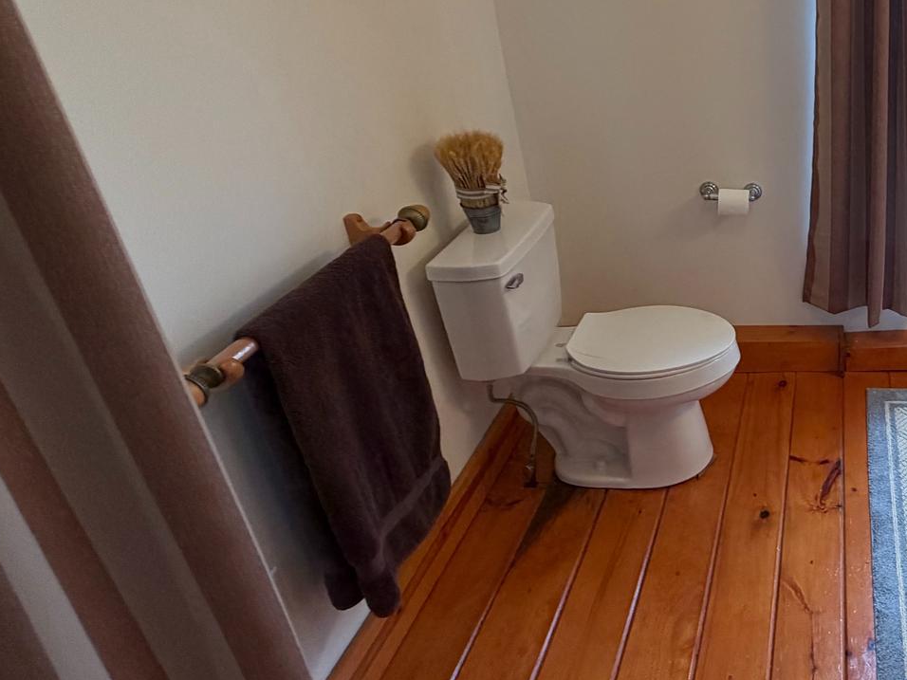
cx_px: 926
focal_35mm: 30
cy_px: 211
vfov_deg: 45.9
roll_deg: -1.4
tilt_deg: -22.8
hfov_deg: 48.3
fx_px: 786
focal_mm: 2.22
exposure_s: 1/60
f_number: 2.2
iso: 250
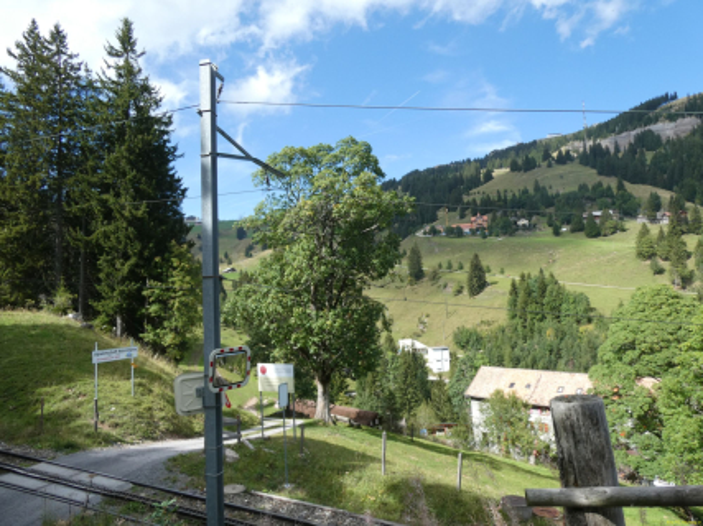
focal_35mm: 24
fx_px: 487
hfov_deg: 71.6
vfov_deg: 56.8
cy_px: 263
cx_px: 352
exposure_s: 1/500
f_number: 3.3
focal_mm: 4.3
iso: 80
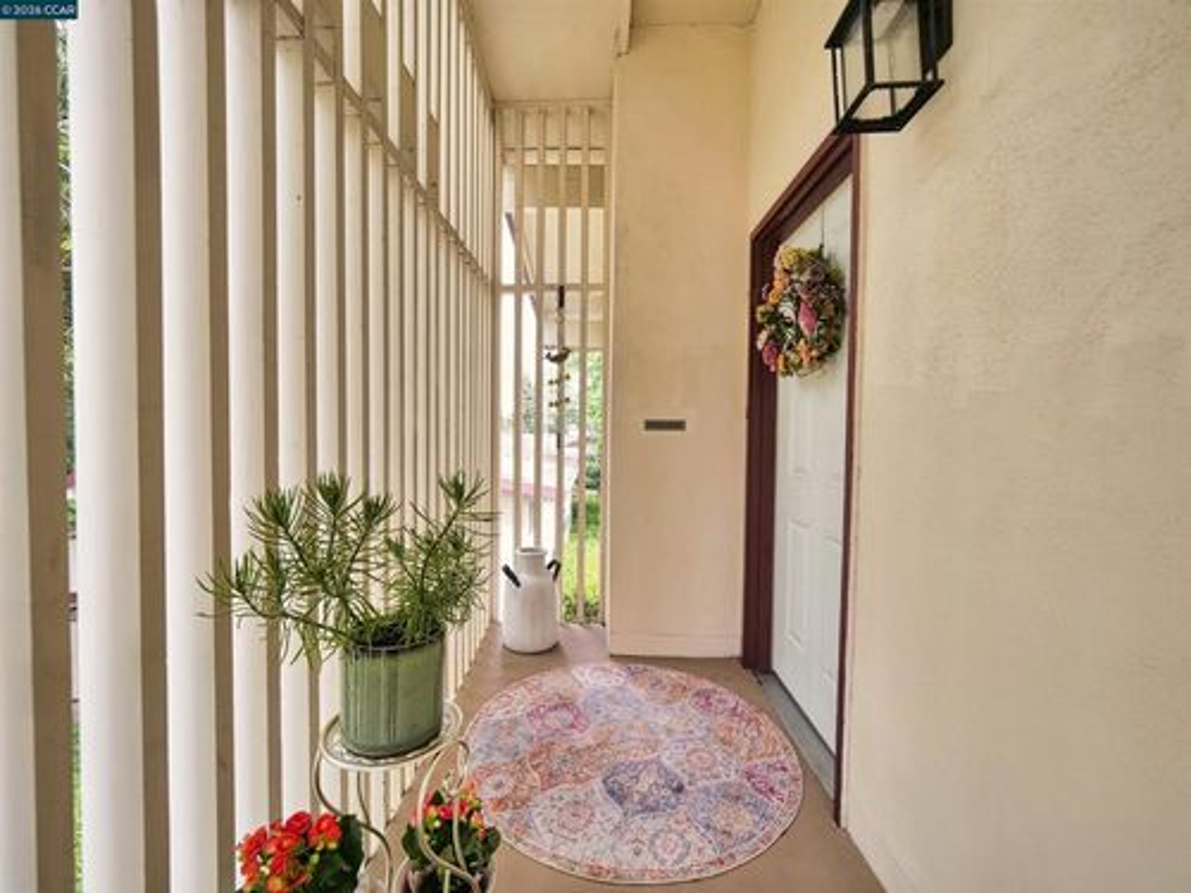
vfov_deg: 85.7
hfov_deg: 102.1
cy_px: 446
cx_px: 596
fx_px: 482
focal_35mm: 14
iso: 100
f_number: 3.2
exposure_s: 1/125
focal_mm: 7
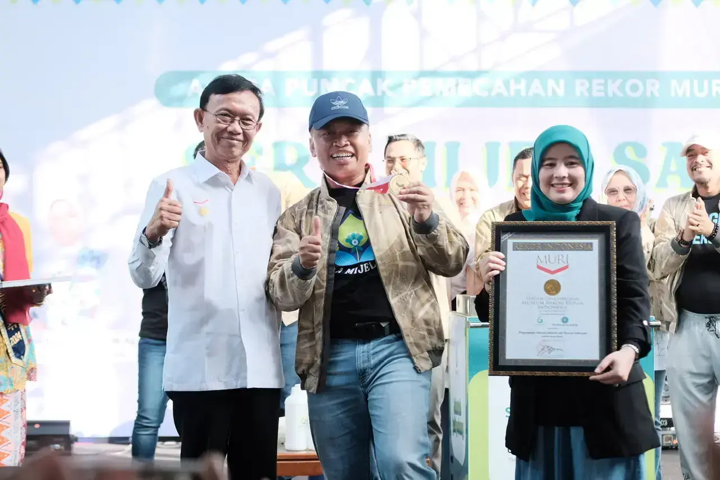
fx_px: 1500
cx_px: 360
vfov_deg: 18.2
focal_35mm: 75
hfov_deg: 27.0
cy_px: 240
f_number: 2.8
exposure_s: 1/500
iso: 1250
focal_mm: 50
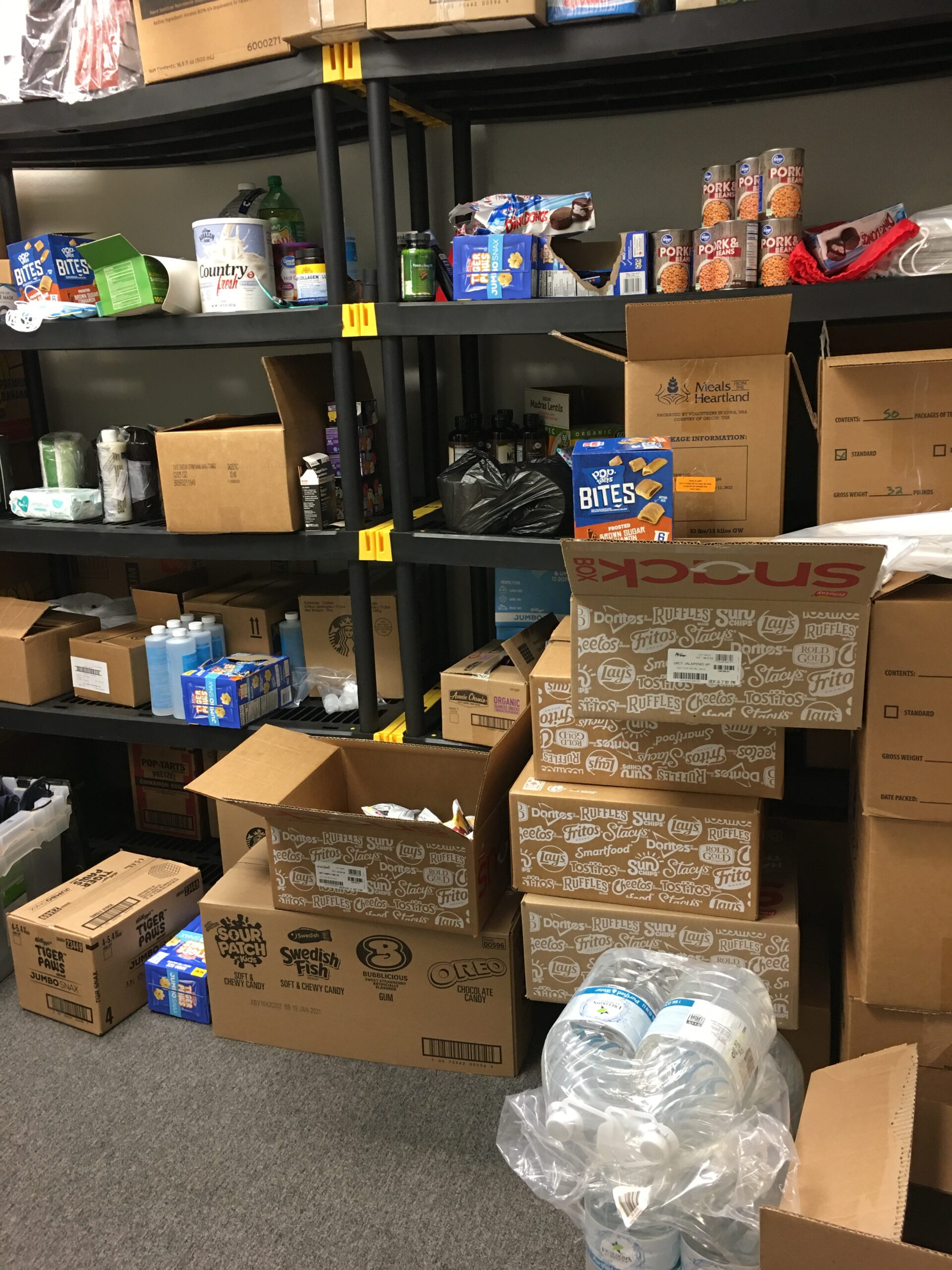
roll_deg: +2.3
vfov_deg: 61.7
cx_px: 476
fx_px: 1063
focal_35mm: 29
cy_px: 635
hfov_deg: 48.2
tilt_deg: -13.5
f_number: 2.2
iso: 50
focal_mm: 4.15
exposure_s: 1/15
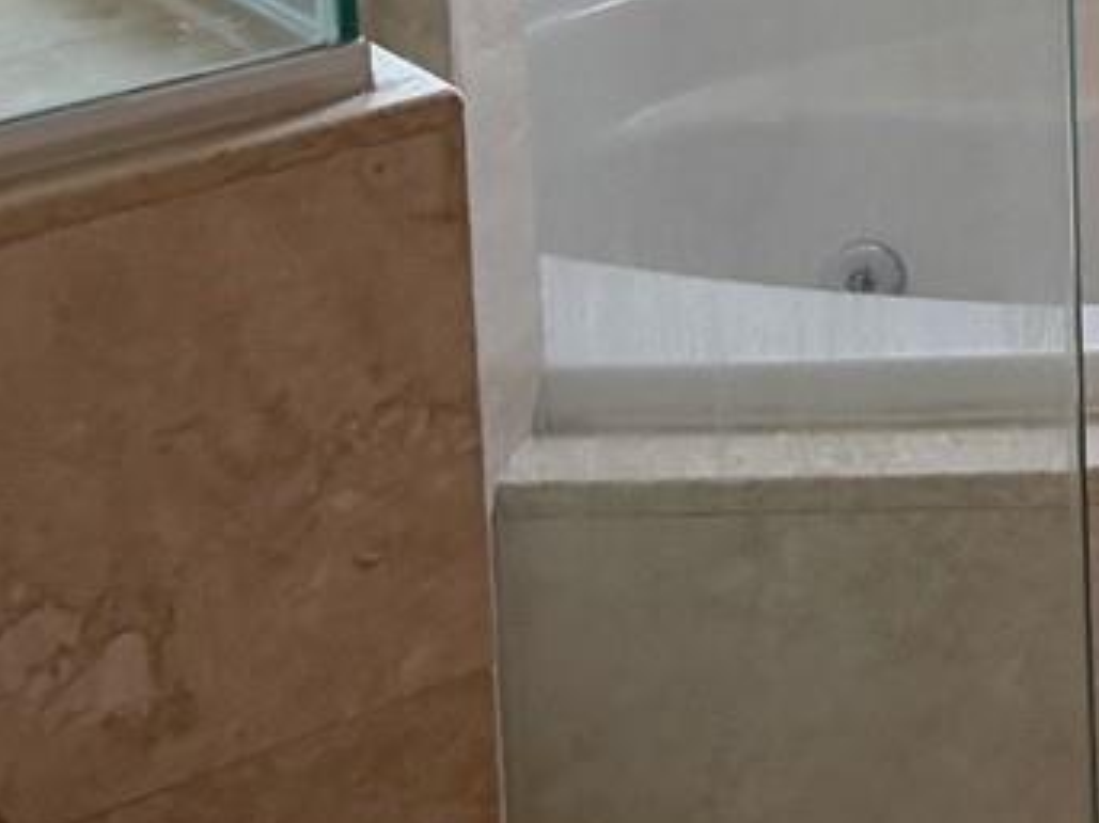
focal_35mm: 112
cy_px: -698
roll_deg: +0.5
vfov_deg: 12.1
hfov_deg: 15.6
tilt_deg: -6.7
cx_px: 1839
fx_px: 3555
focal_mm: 6.76
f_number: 1.78
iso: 250
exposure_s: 1/60
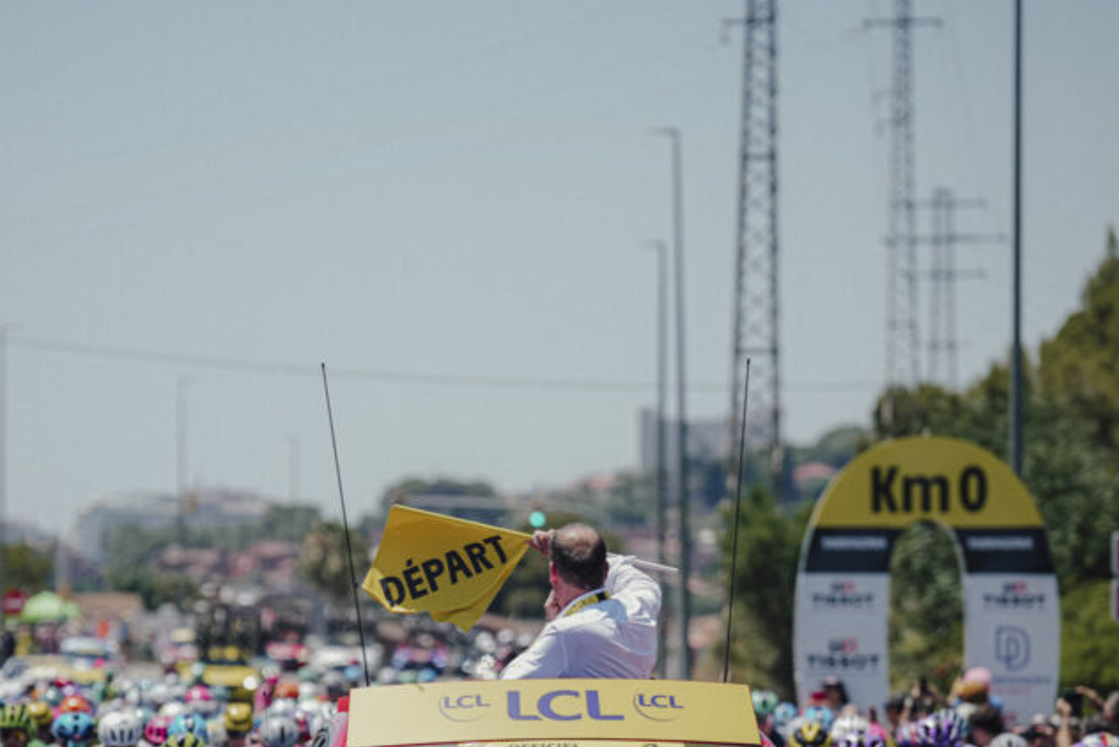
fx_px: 6499
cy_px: 592
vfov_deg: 6.6
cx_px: 457
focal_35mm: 209
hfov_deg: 9.8
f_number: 2.8
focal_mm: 129
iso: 640
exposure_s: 1/10000
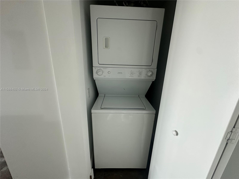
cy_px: 90
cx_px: 120
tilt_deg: -15.8
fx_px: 97
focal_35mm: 14
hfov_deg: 102.1
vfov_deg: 85.7
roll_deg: -2.3
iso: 200
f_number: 2.2
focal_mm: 2.22
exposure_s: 1/99
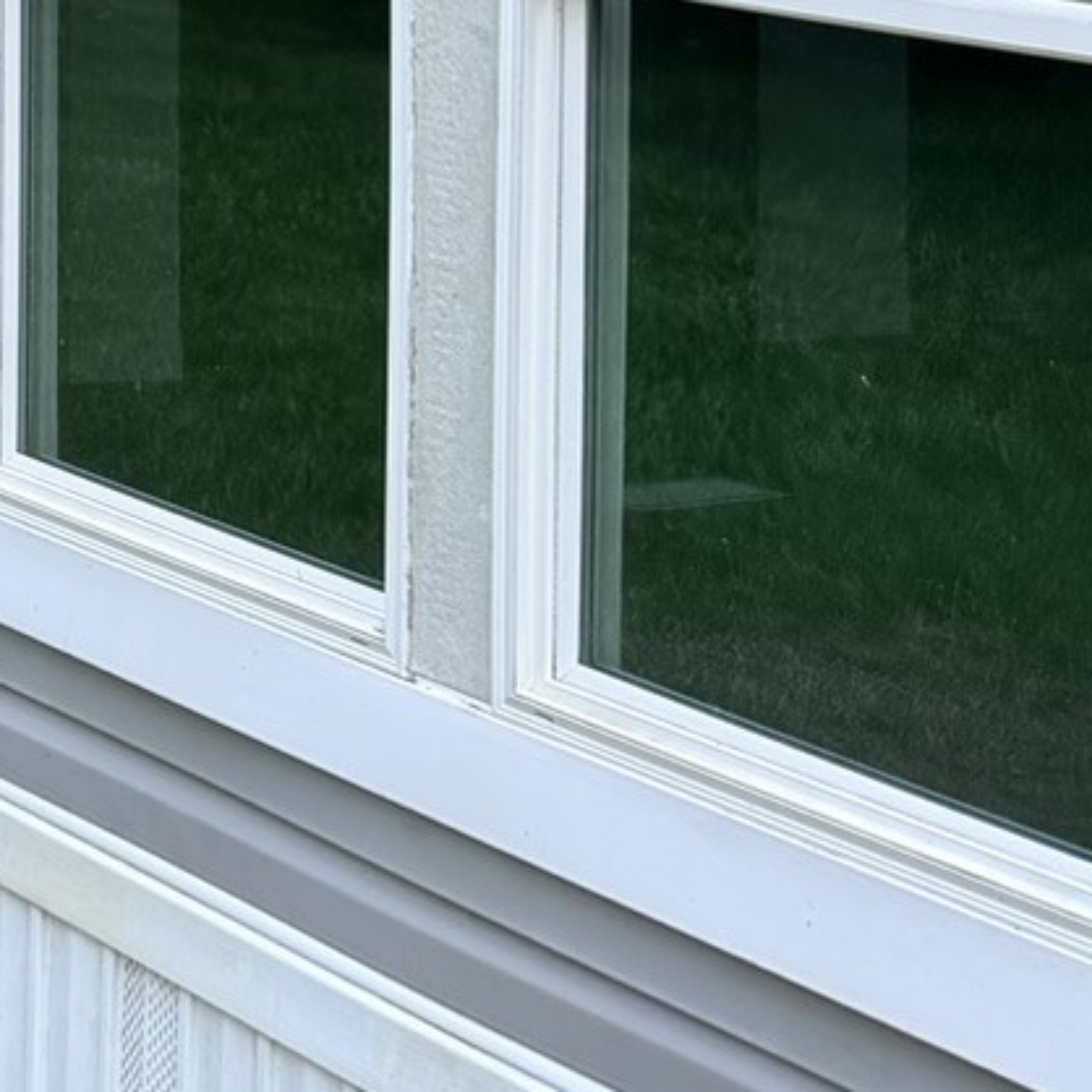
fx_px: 3712
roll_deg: +0.0
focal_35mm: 104
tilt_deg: +0.9
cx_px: -1437
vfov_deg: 15.5
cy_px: -536
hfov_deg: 13.1
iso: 100
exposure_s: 1/1812
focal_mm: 6.76
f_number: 1.78
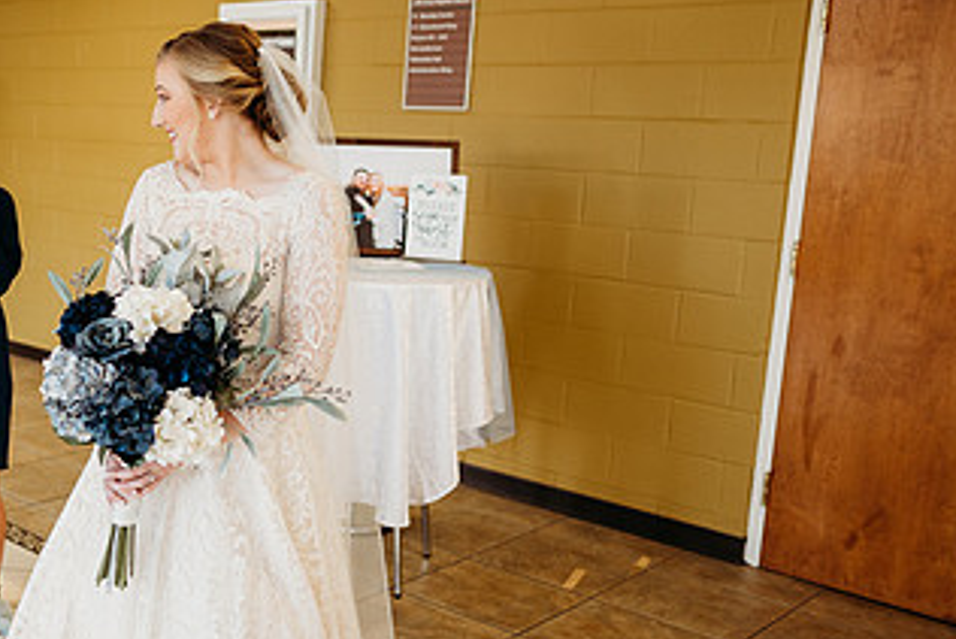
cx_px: 100
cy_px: 313
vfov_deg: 30.5
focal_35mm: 44
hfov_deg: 41.1
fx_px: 1169
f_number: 1.8
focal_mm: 24
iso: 400
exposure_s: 1/160
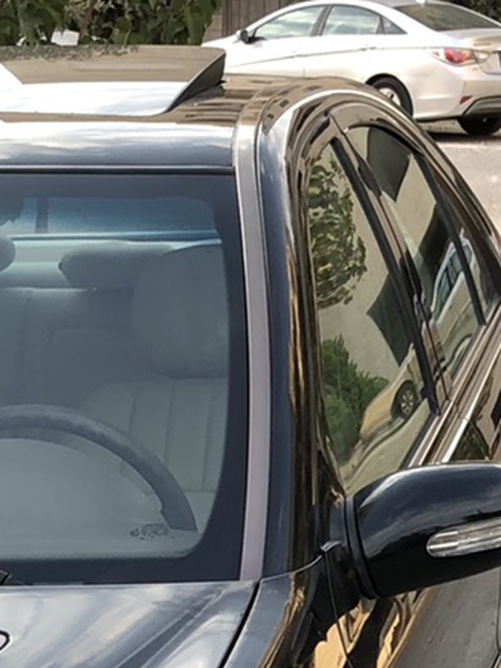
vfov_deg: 15.2
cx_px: 177
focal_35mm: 123
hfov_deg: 12.0
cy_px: 882
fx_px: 2372
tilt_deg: -15.9
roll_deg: +1.3
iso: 20
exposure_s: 1/131
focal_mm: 3.99
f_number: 1.8
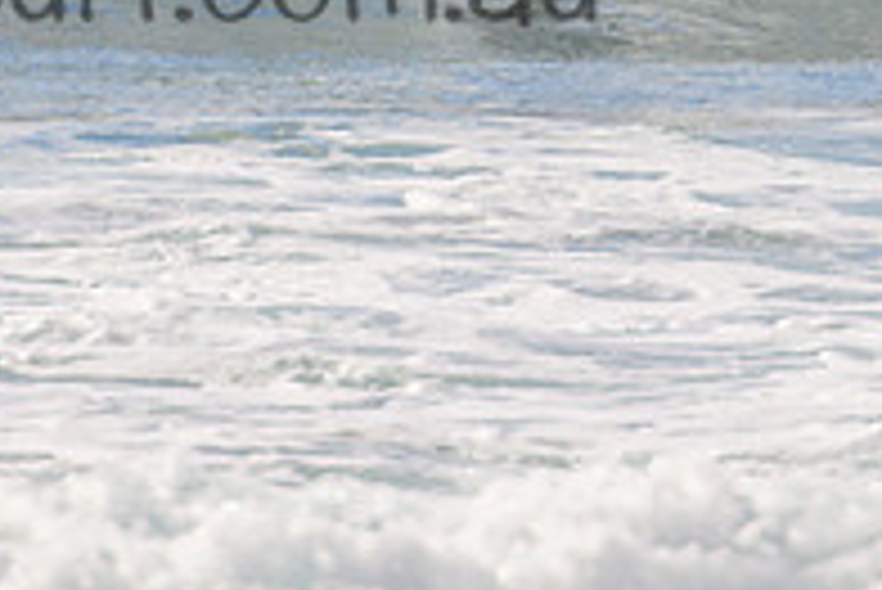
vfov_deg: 0.8
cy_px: -324
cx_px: 596
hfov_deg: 1.3
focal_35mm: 1629
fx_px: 39939
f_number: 5.6
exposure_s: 1/2000
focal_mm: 400
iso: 200
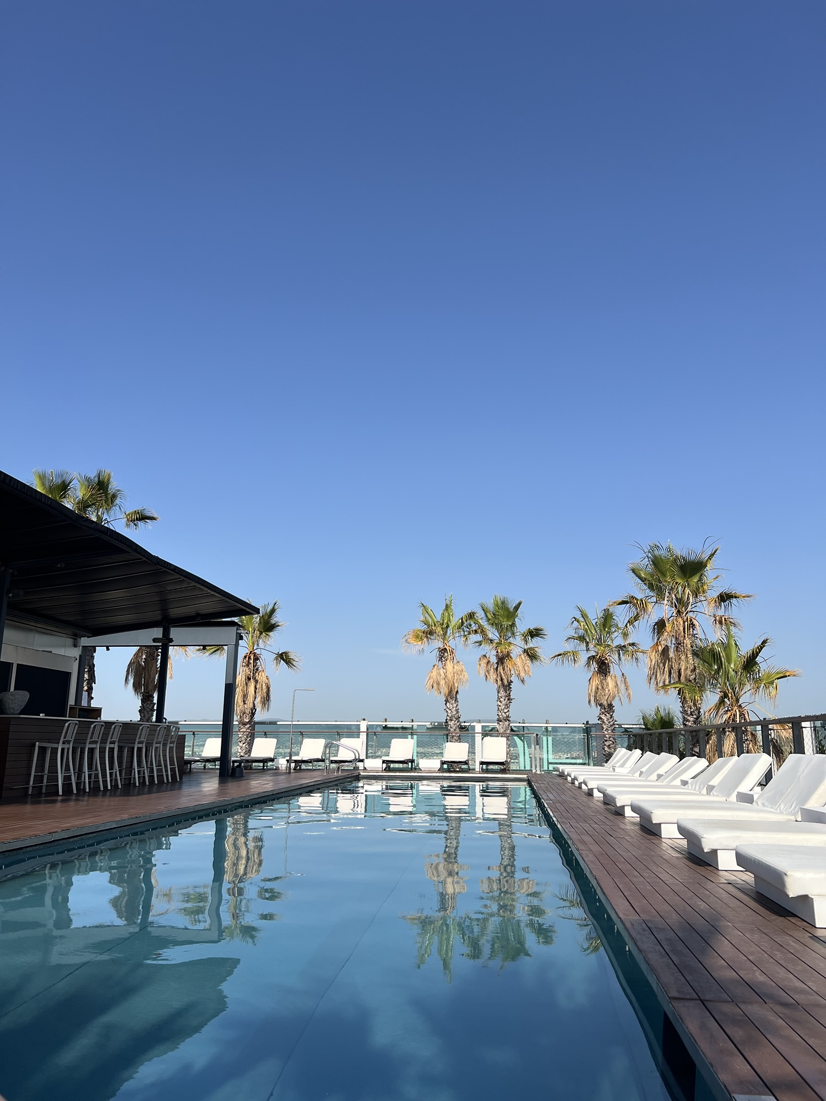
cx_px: 413
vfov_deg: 67.3
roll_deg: -0.4
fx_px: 827
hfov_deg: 53.1
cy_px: 550
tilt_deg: +12.5
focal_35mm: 26
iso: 50
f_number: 1.5
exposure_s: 1/5587
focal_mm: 5.7
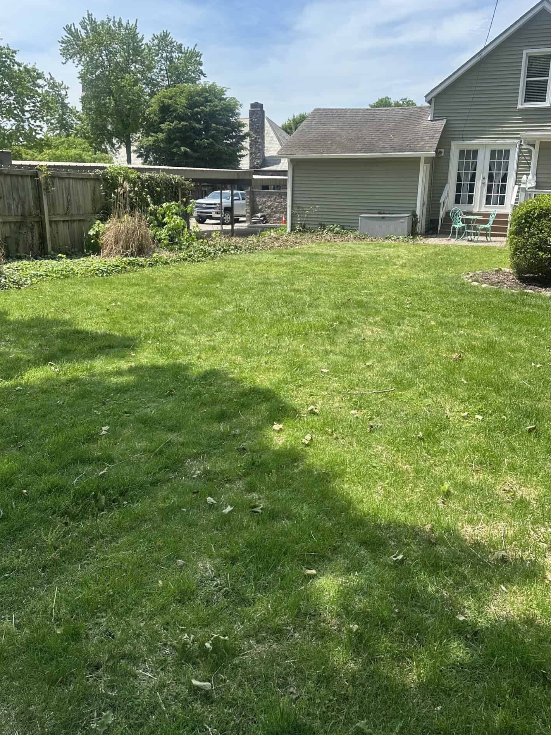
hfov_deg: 51.3
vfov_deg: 65.2
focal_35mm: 27
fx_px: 573
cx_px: 283
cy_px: 332
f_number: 1.78
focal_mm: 6.86
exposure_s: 1/2410
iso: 80
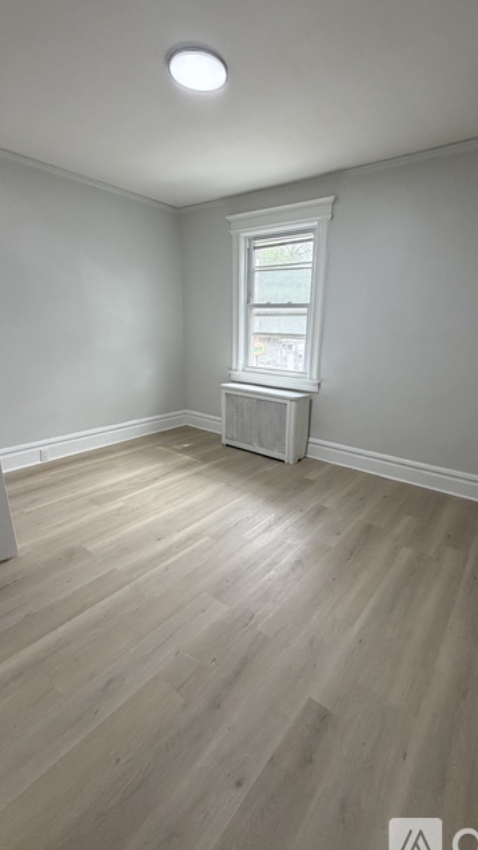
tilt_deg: -14.8
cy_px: 426
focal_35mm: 16
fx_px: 360
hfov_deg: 66.8
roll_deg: -0.9
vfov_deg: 99.4
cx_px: 271
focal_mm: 2.22
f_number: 2.2
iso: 250
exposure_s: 1/121
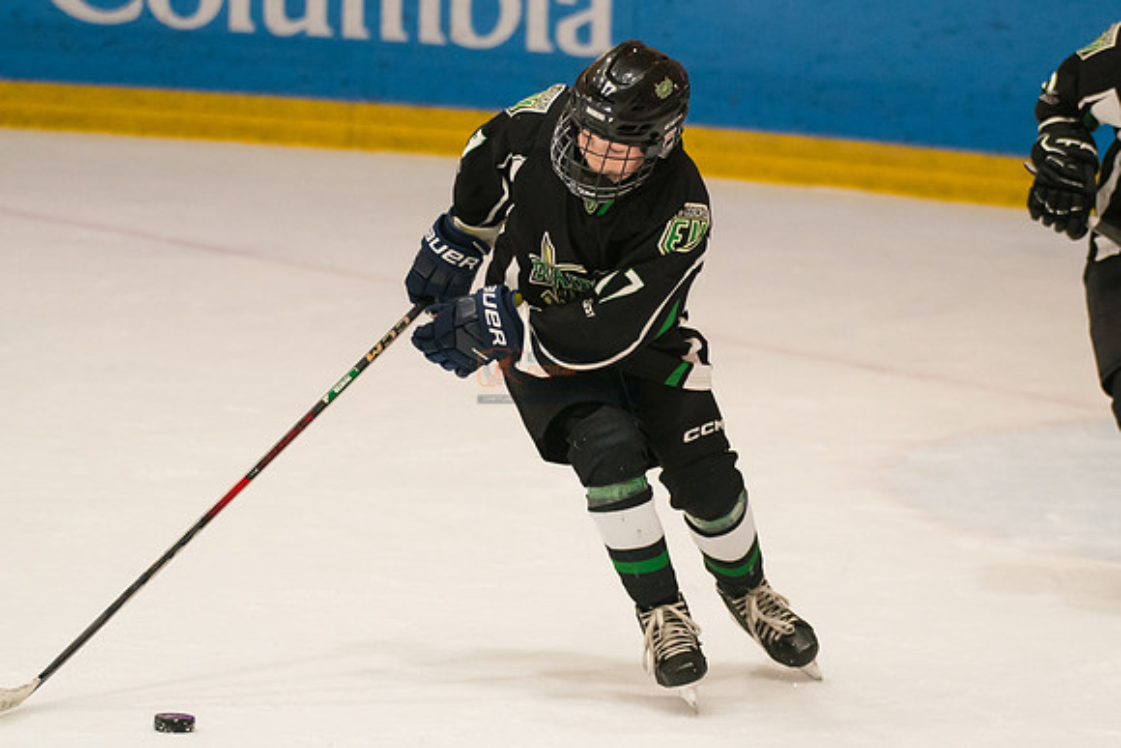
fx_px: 7030
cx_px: 703
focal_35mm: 226
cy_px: 279
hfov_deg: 9.1
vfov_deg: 6.1
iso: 3200
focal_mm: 120
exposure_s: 1/1000
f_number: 3.2
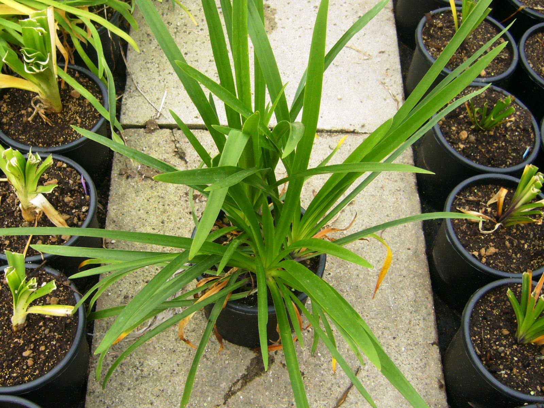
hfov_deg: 38.9
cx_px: 272
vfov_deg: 29.7
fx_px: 770
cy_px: 204
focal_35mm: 49
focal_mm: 6
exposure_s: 1/125
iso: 100
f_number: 2.9
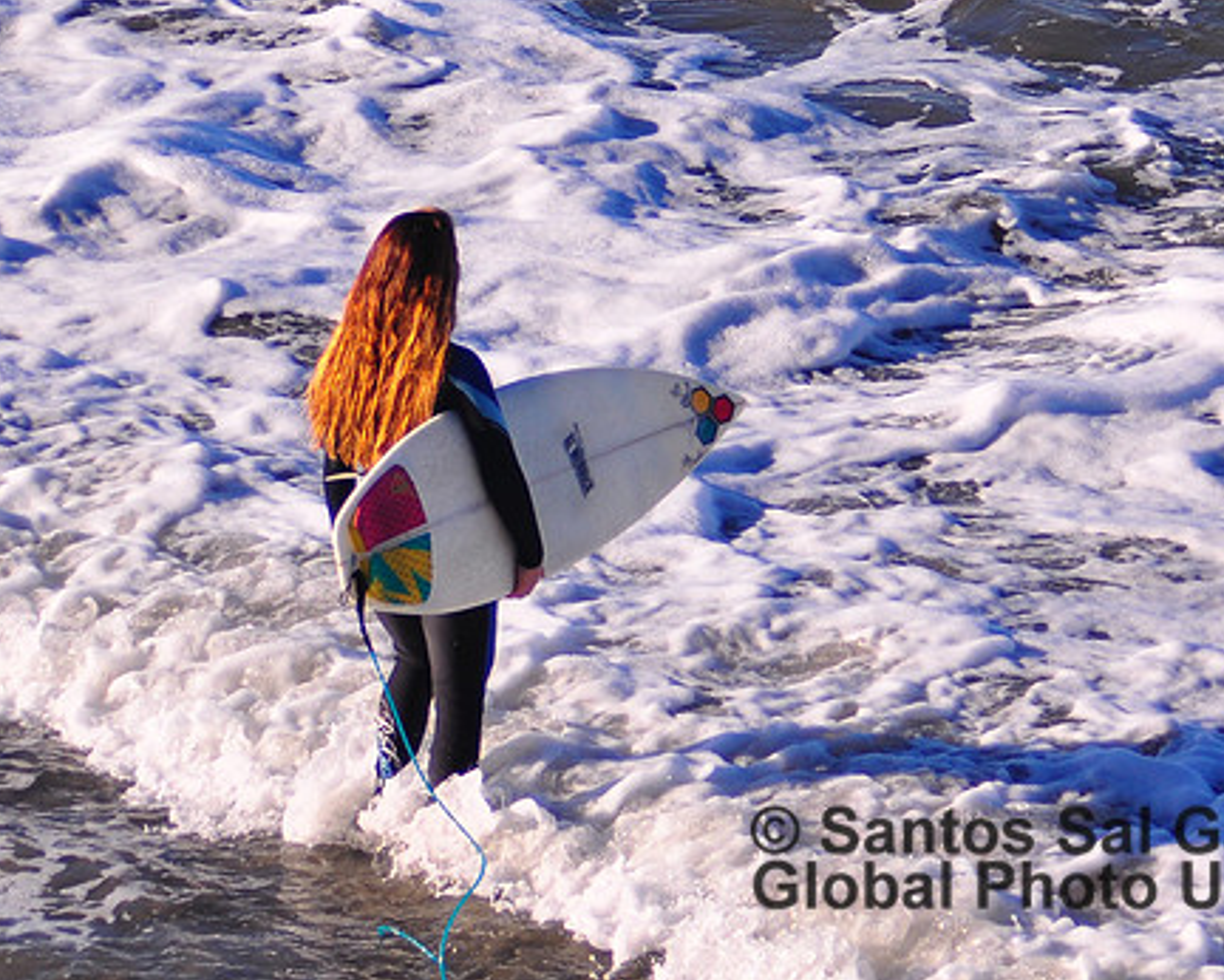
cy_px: 442
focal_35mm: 274
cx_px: 708
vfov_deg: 5.7
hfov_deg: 7.1
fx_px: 9917
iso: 200
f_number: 5
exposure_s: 1/1600
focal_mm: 145
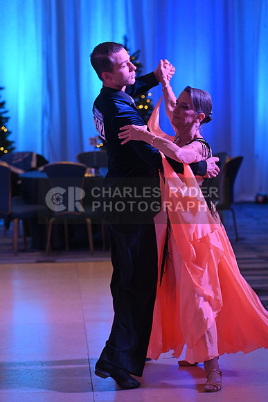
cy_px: 201
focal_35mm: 135
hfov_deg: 10.2
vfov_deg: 15.2
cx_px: 134
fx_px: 1506
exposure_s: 1/320
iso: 3200
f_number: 5
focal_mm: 135
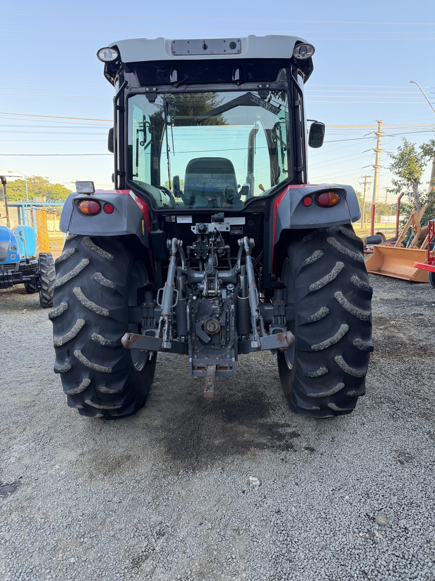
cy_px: 290
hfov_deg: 56.8
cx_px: 218
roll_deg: -0.7
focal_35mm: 24
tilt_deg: -10.6
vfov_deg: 71.6
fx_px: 402
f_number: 1.78
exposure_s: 1/230
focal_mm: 6.76
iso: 80
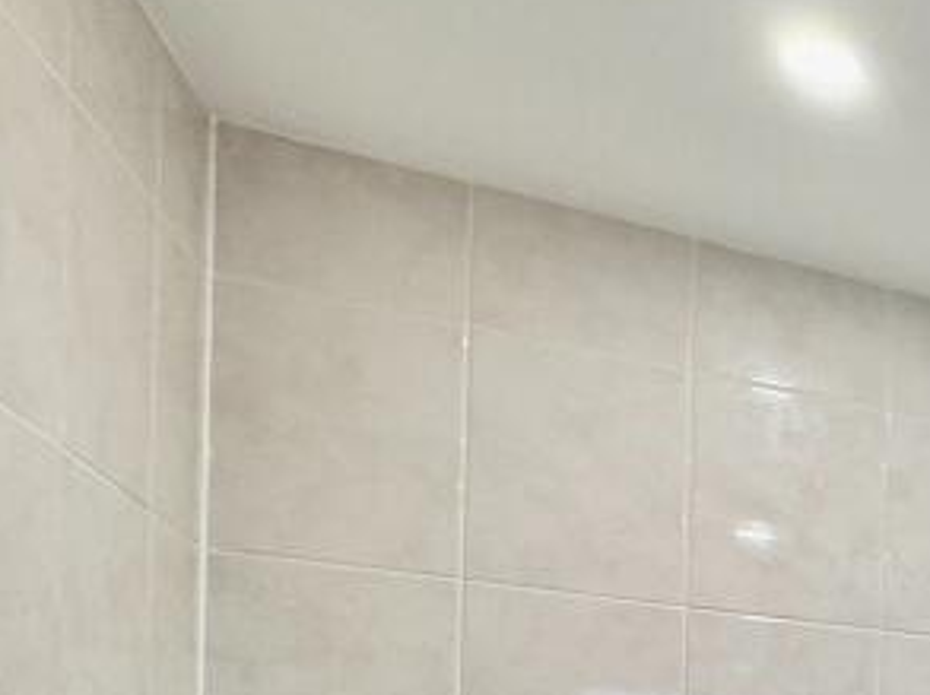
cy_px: 920
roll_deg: -2.2
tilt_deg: -0.4
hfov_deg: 25.5
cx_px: 1489
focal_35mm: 49
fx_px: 1315
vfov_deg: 25.3
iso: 160
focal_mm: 2.22
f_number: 2.2
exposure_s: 1/100
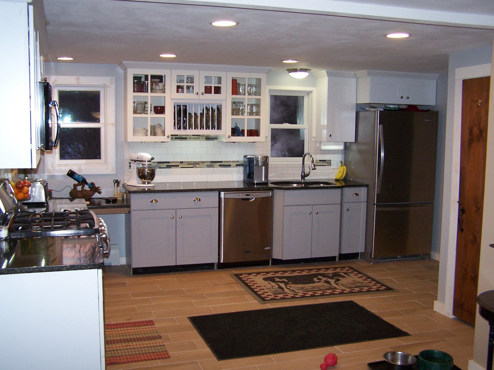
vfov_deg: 37.7
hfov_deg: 49.0
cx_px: 247
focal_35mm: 38
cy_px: 185
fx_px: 542
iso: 140
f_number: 2.8
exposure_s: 1/60
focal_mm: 6.3
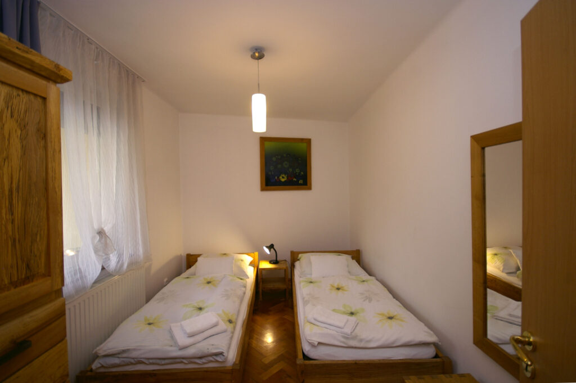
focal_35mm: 15
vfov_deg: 77.2
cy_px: 192
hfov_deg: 100.4
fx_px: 240
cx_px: 288
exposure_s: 1/30
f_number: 4
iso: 200
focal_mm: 10
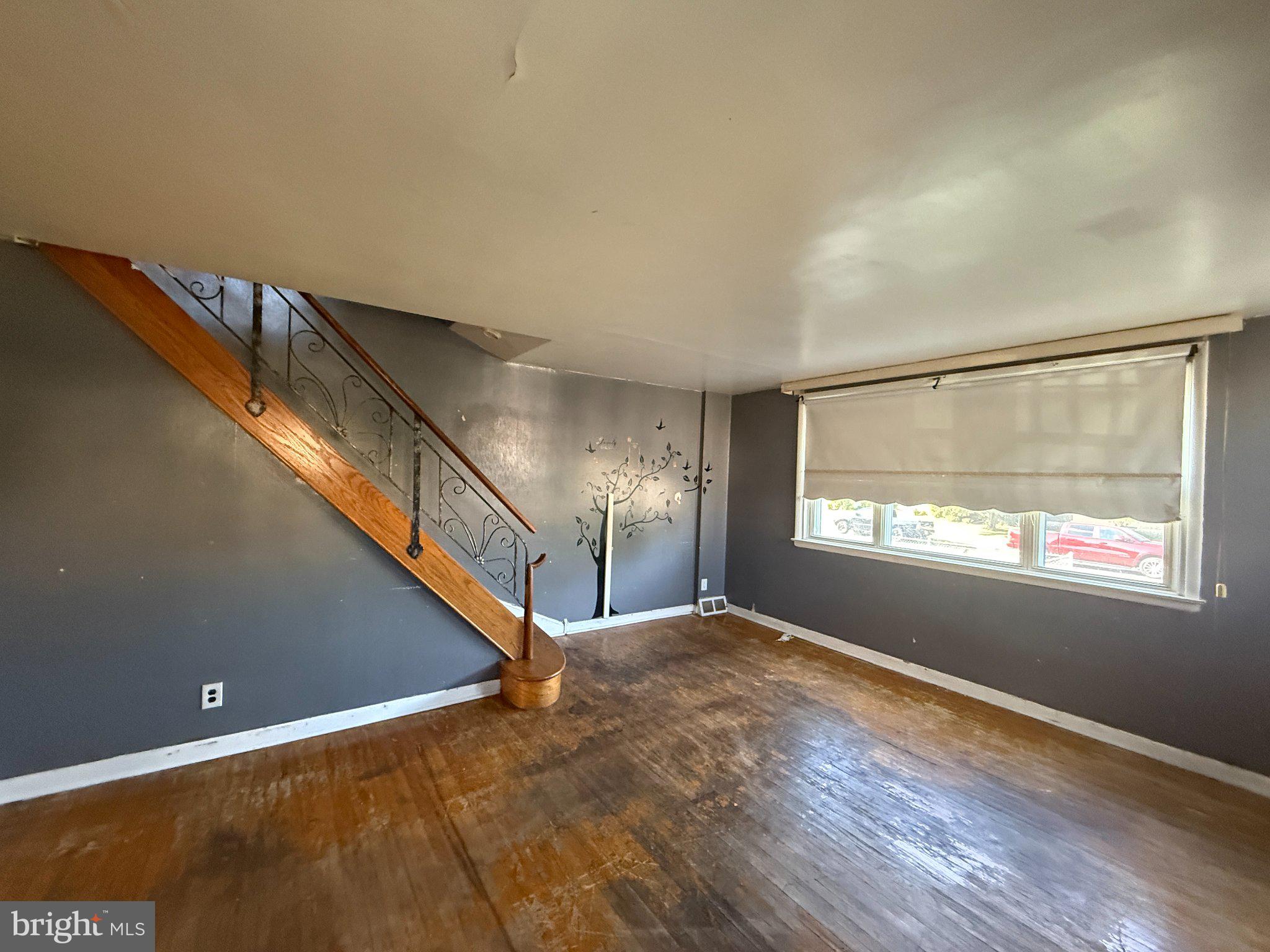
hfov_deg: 102.1
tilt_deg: +0.1
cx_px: 635
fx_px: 514
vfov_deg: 85.7
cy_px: 476
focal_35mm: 14
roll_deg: -2.0
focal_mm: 2.22
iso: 1000
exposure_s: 1/60
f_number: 2.2
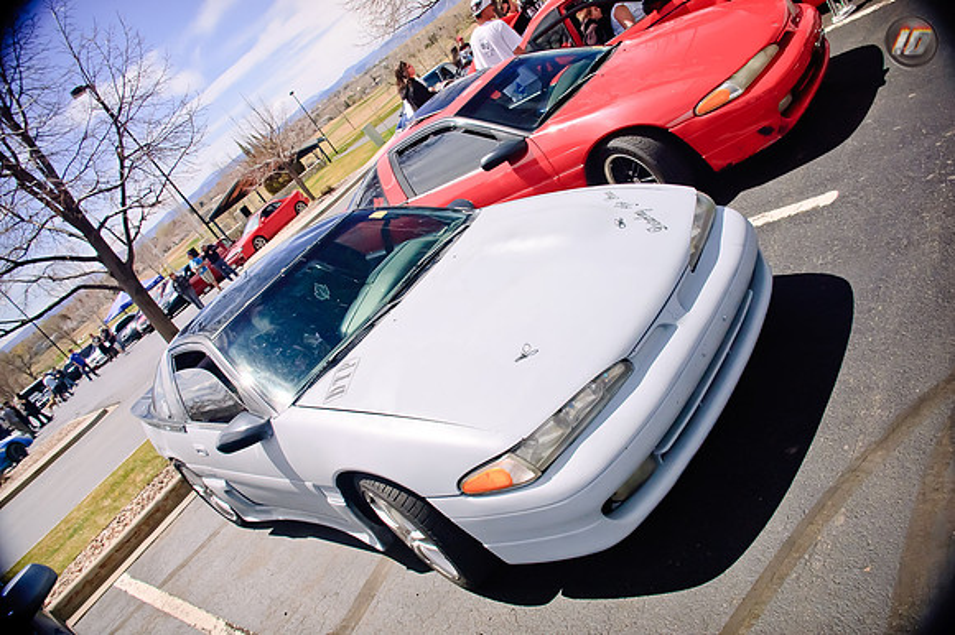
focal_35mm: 27
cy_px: 318
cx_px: 478
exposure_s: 1/200
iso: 200
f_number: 7.1
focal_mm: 18
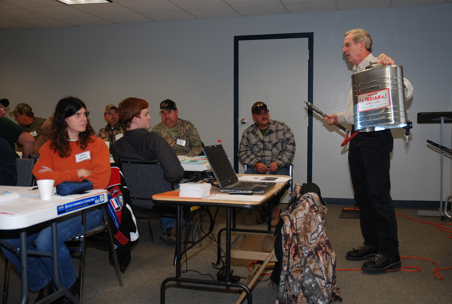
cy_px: 152
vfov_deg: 37.0
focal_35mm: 36
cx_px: 226
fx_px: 453
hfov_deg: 53.0
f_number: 4
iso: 200
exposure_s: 1/60
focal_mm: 24
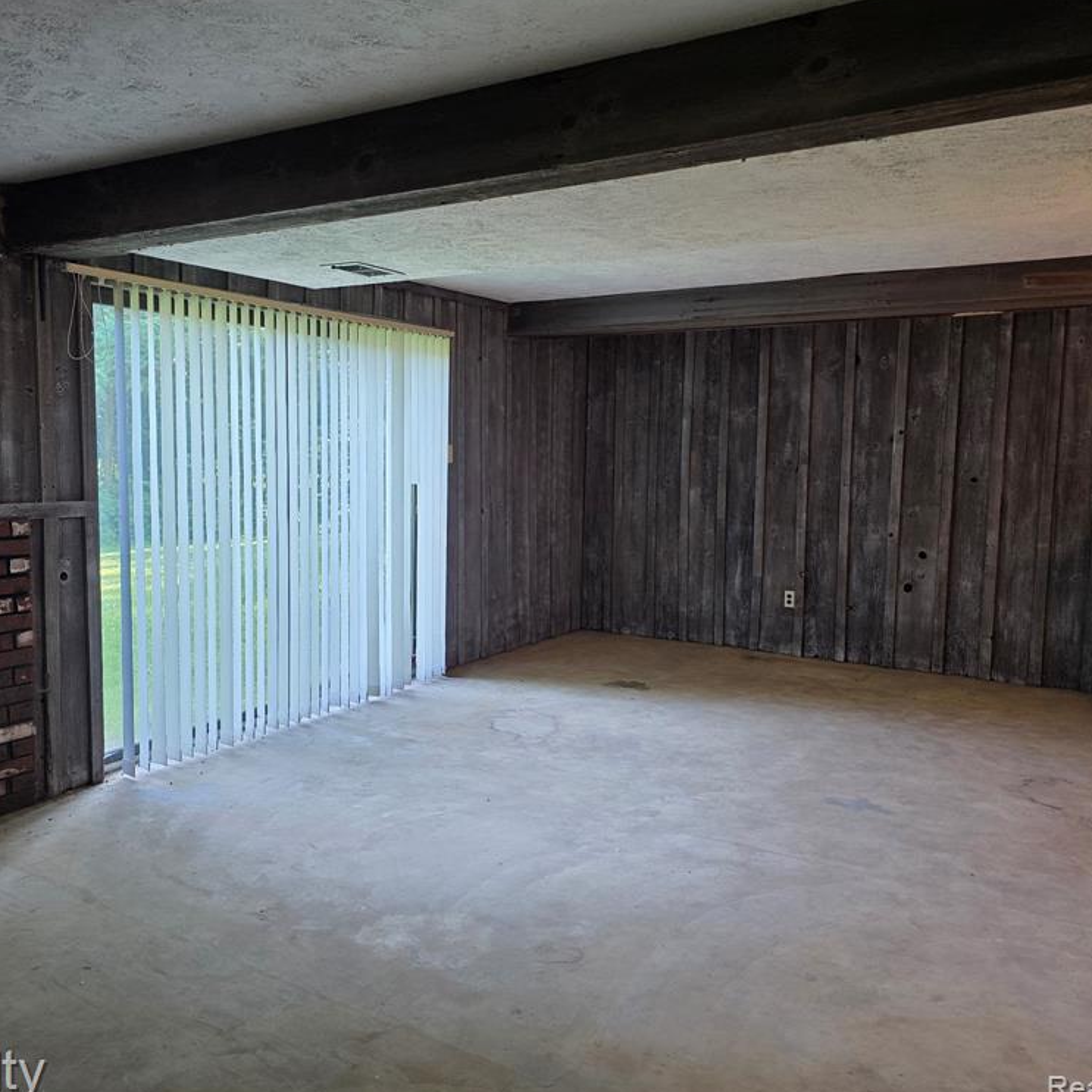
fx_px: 999
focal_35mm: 28
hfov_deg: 56.9
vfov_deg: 57.3
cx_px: 444
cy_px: 547
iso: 250
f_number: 1.7
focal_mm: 6.3
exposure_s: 1/120
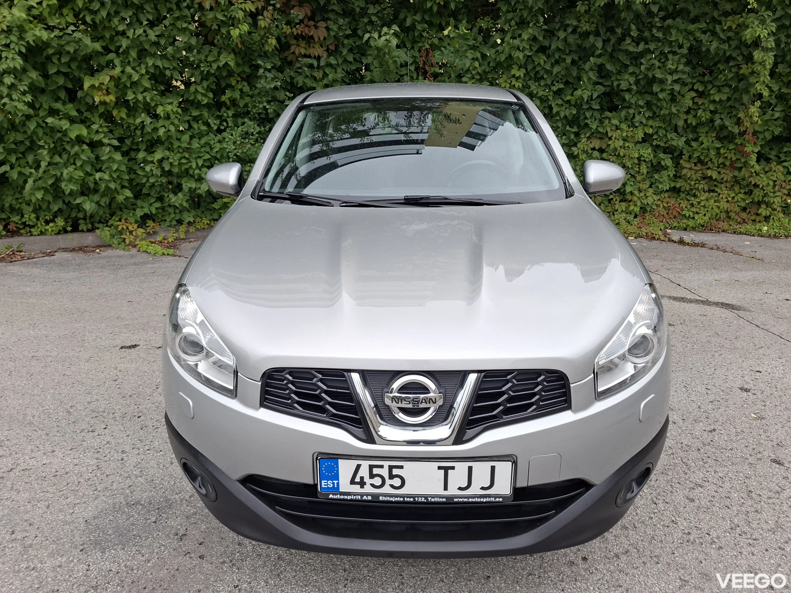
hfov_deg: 73.9
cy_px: 296
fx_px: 526
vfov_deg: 58.9
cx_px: 396
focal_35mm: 23
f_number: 1.8
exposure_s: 1/141
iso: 40
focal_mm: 5.54
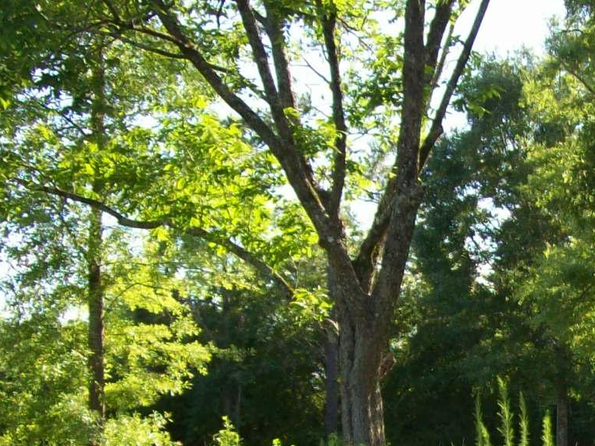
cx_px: 585
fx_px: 1650
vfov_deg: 15.1
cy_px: 471
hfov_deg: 19.9
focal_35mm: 96
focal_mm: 6
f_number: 2.7
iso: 80
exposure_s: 1/280
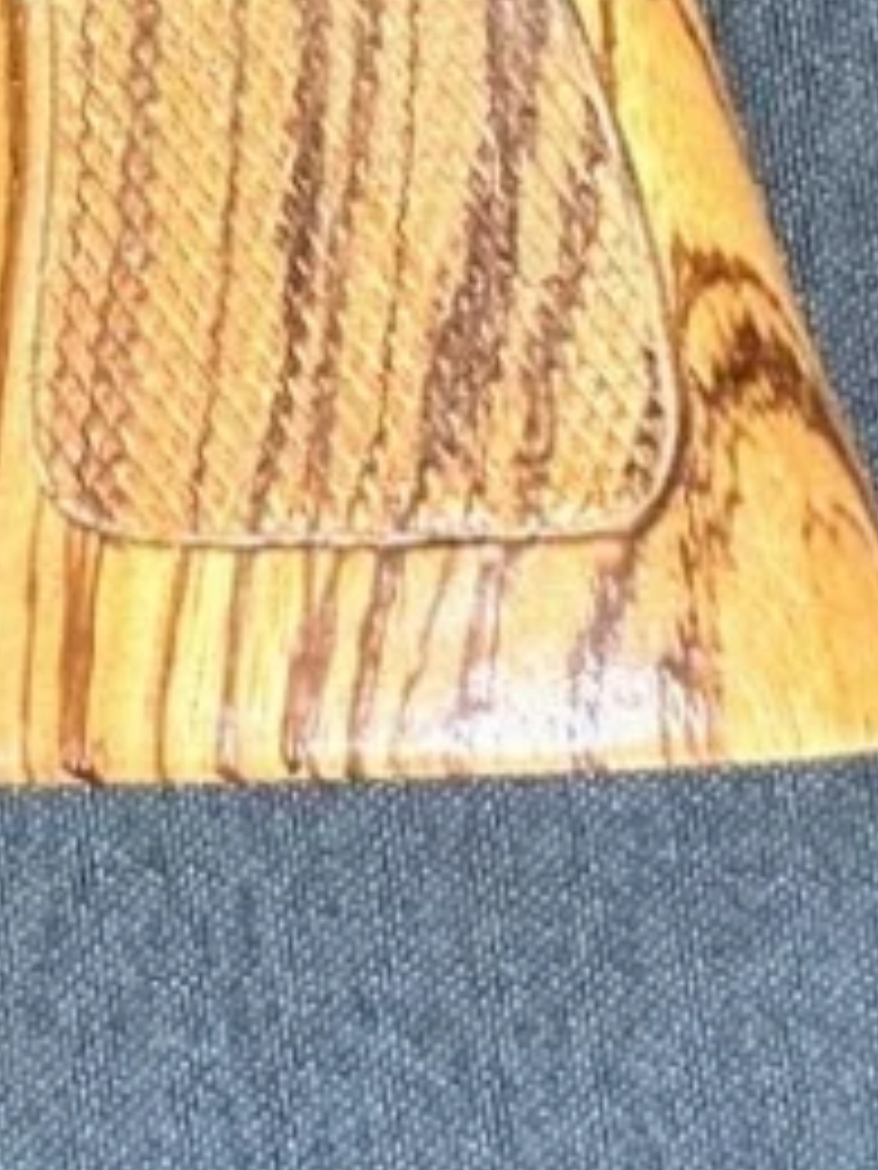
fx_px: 5411
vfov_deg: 12.0
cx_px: -360
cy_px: -320
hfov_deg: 9.1
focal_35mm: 160
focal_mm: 5.96
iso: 320
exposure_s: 1/30
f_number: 1.6
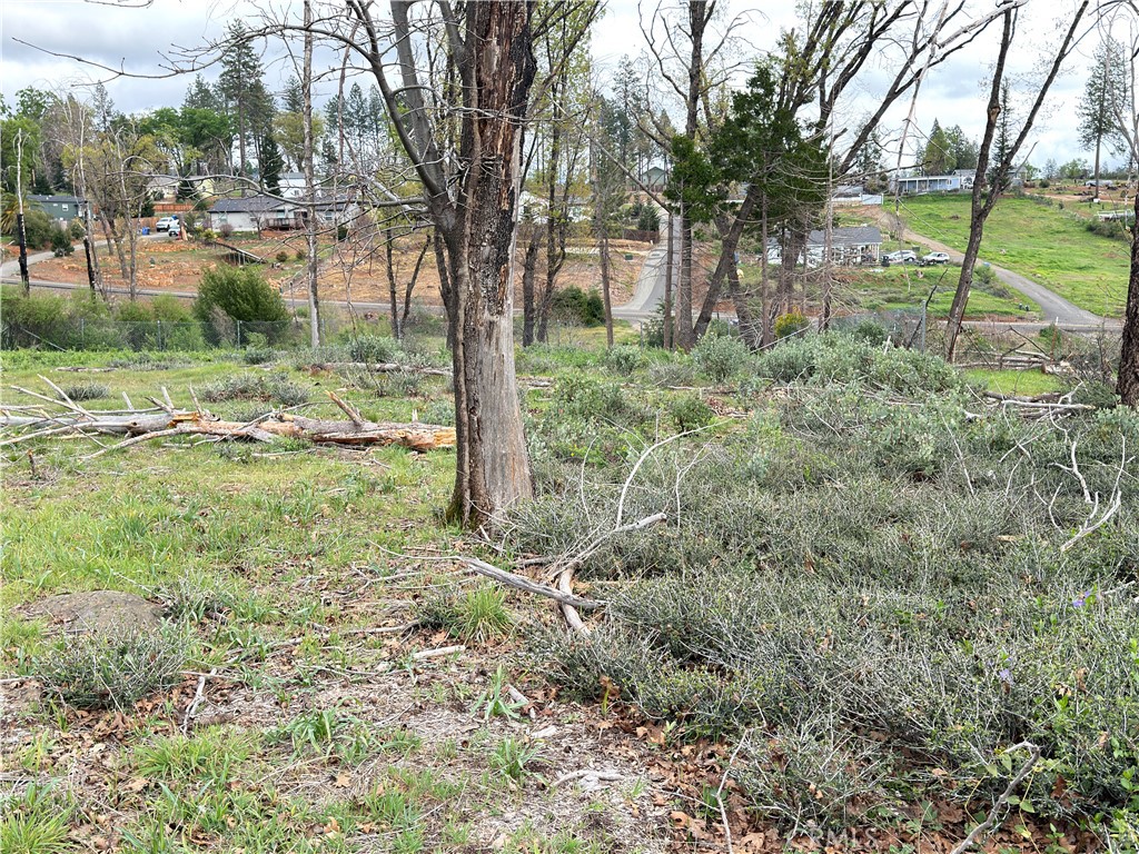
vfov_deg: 40.7
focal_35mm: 35
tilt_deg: -9.7
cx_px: 570
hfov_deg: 52.6
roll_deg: +2.6
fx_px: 1152
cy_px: 427
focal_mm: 6.76
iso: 100
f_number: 1.78
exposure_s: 1/1159
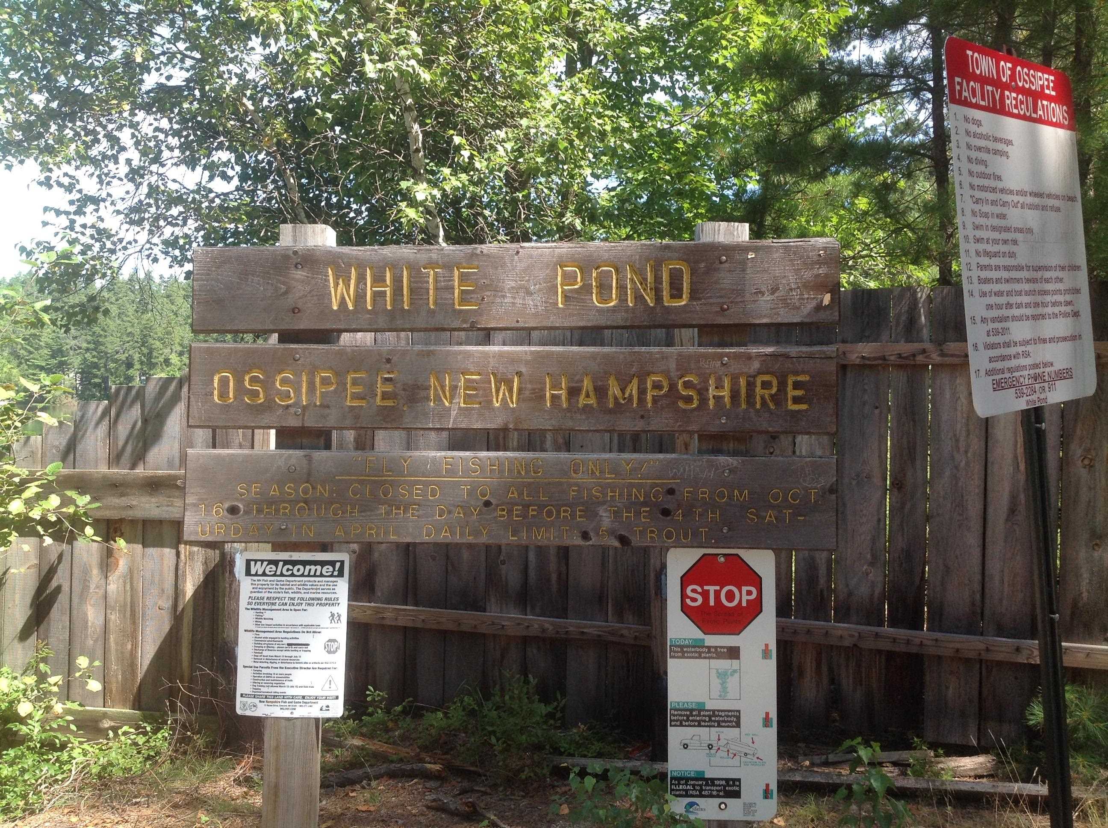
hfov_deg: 52.7
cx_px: 554
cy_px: 414
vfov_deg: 40.6
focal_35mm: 35
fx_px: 1119
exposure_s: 1/387
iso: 50
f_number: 2.4
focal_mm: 4.28
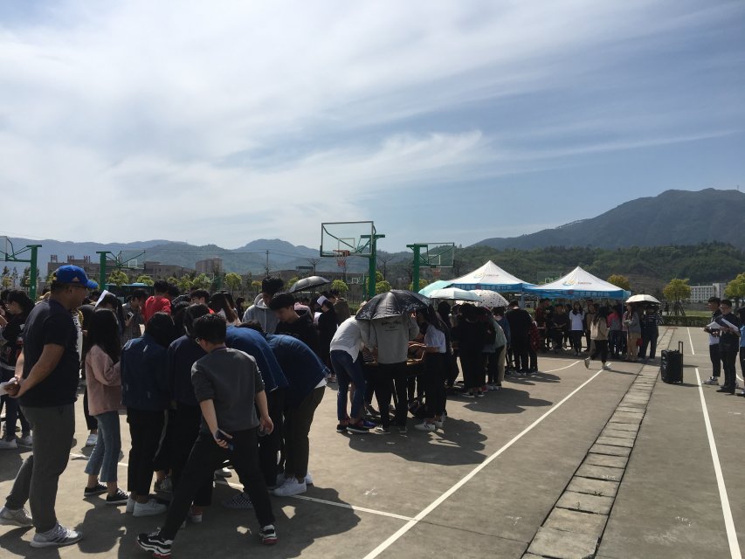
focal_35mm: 29
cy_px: 280
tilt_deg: +2.9
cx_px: 372
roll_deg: -0.8
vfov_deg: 48.2
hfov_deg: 61.7
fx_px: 624
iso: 25
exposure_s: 1/4274
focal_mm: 4.15
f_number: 2.2
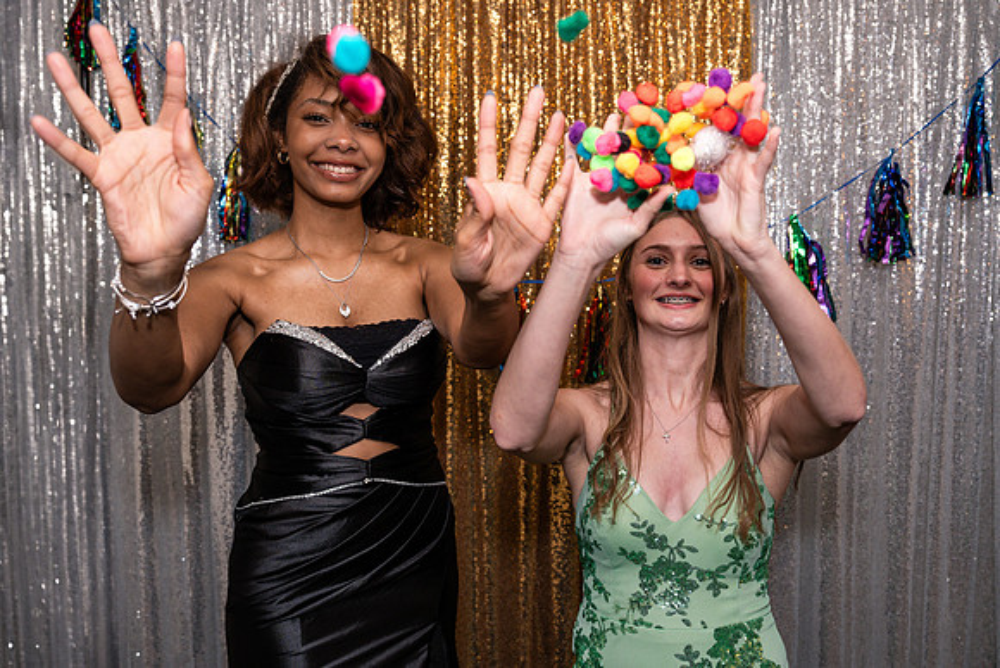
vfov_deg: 42.3
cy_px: 334
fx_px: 861
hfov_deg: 60.3
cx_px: 500
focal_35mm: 31
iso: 400
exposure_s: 1/250
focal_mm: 31
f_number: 4
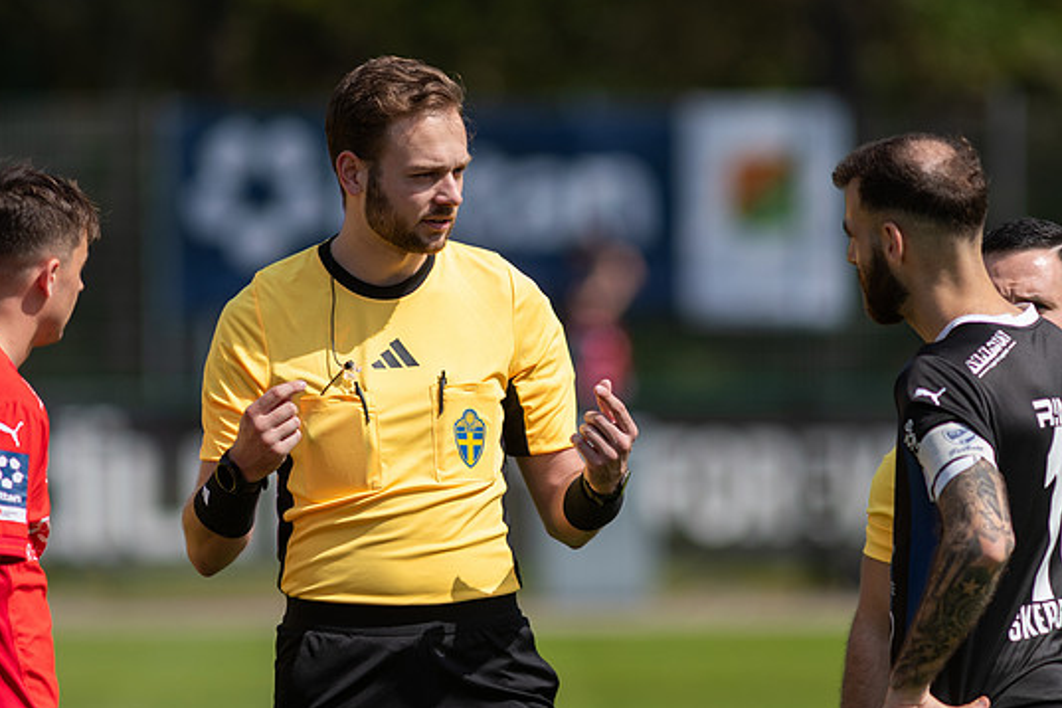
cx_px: 528
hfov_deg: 4.2
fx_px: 14336
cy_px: 375
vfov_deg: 2.8
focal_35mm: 486
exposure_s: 1/2000
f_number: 3.2
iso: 100
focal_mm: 300
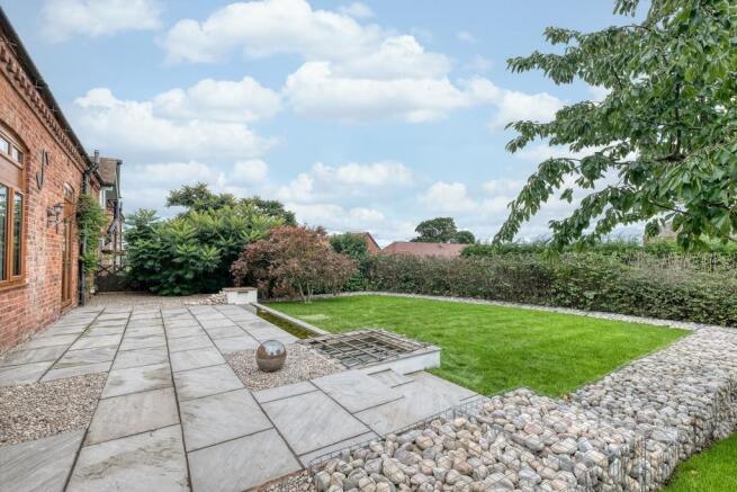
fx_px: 307
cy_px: 246
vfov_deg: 77.4
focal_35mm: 15
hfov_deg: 100.4
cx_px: 368
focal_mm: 10
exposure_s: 1/125
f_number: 8
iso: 250
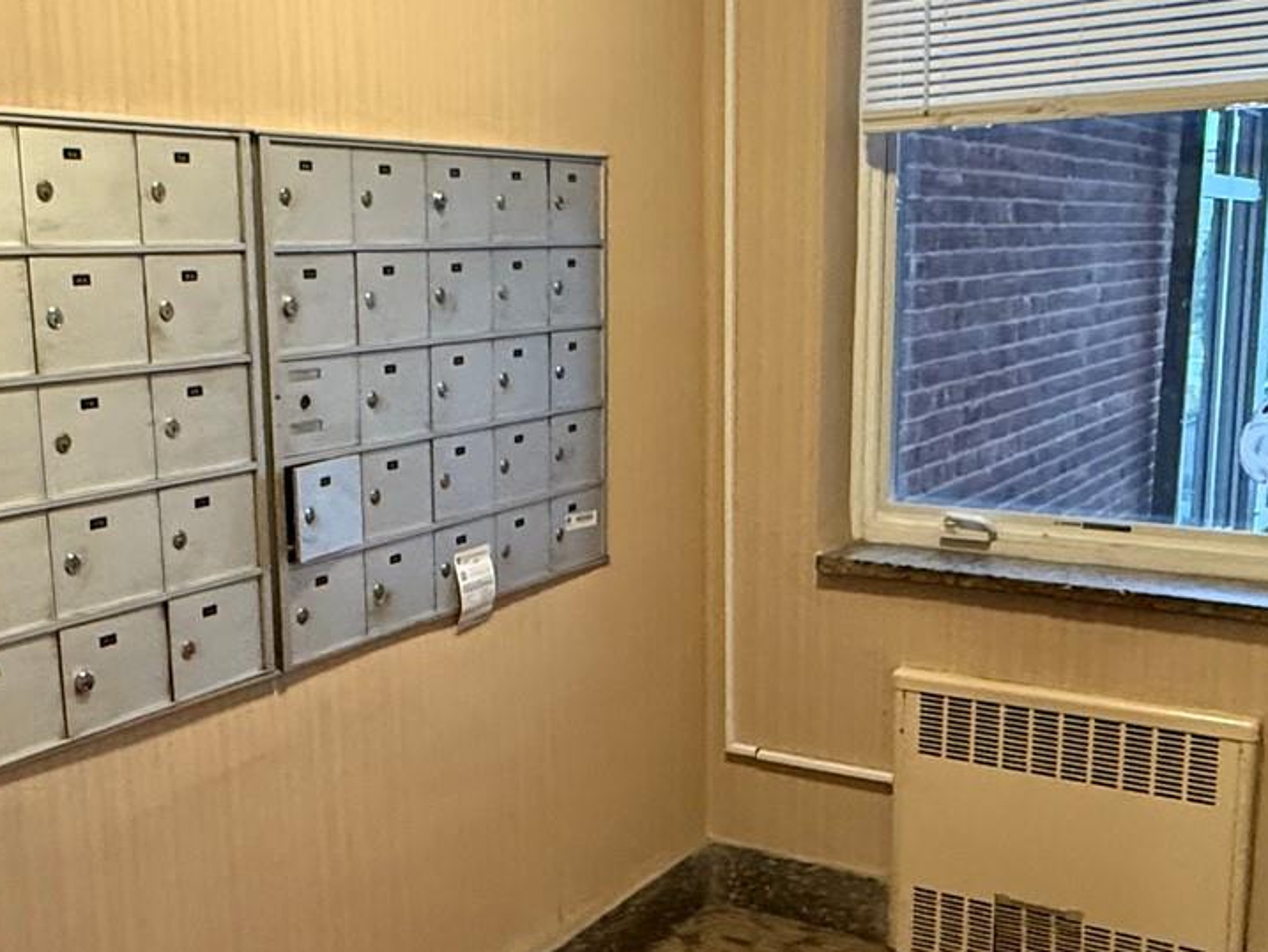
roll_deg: +1.1
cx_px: 486
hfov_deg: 46.4
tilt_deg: -10.1
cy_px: 508
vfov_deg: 36.0
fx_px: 1465
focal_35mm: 40
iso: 800
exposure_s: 1/60
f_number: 2.2
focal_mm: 2.22
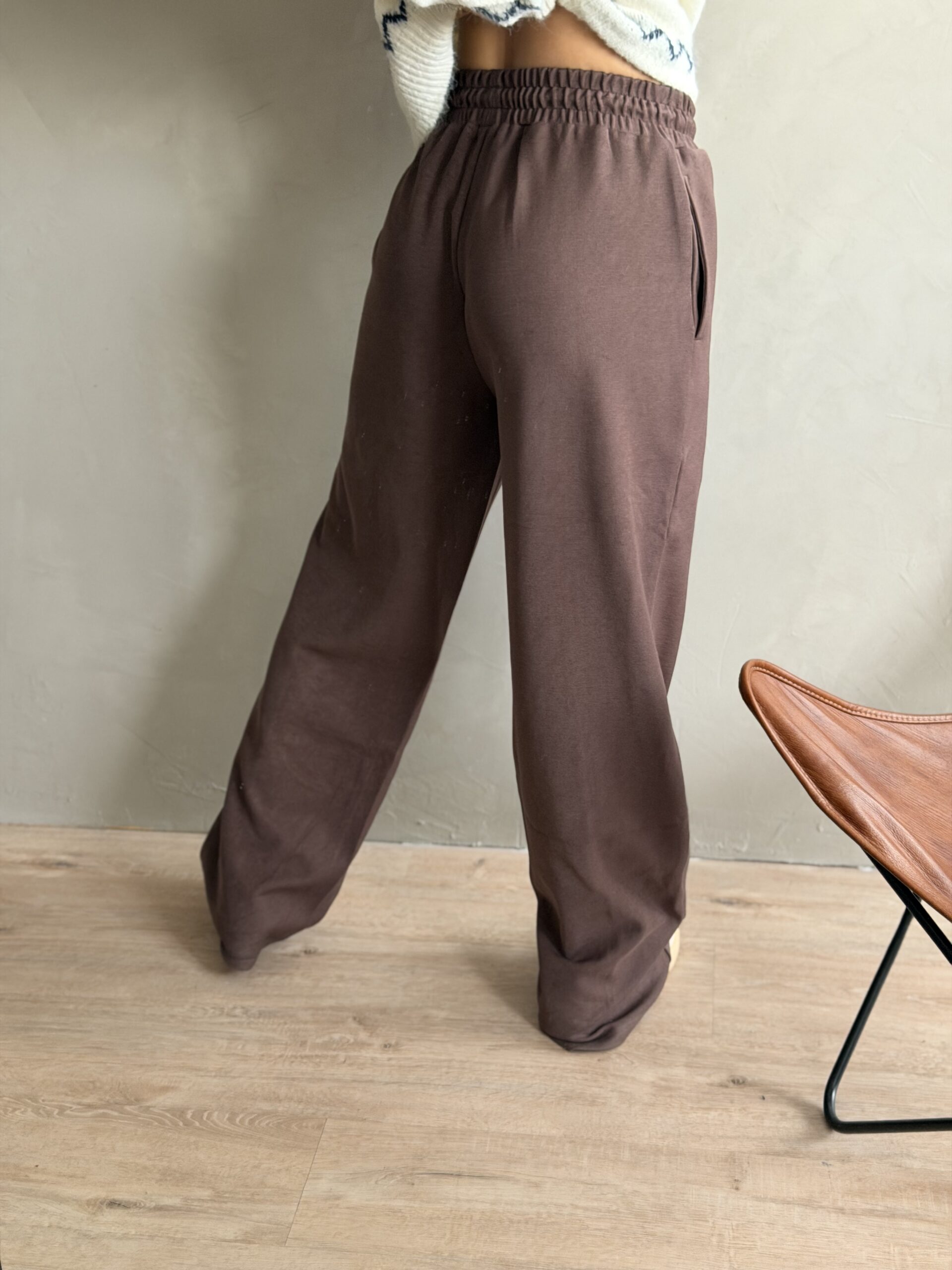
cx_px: 476
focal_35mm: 48
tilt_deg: -34.0
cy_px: 635
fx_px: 1760
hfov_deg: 30.3
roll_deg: +3.5
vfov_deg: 39.7
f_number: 1.78
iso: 250
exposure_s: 1/60
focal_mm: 6.76
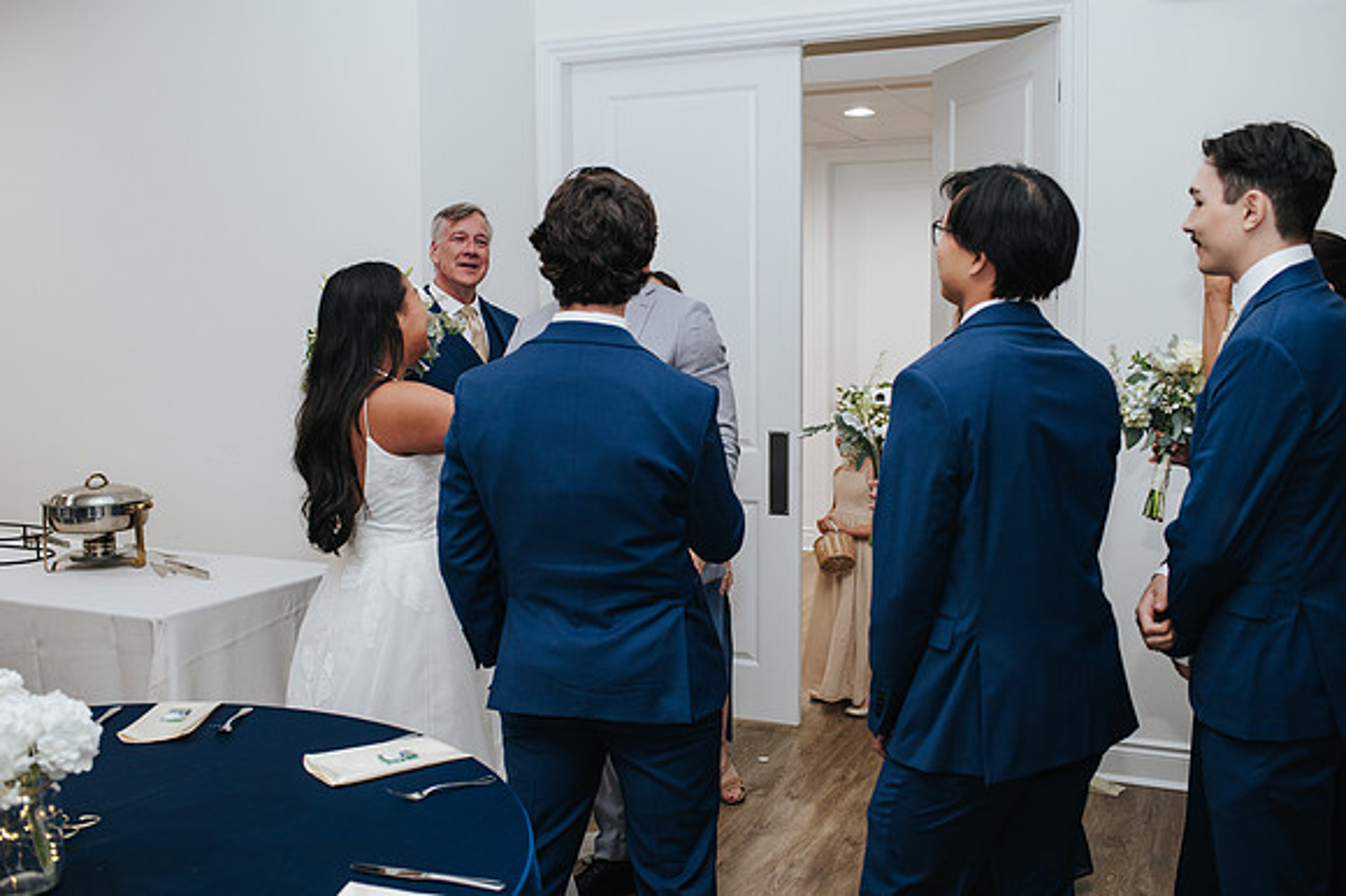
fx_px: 1308
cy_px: 448
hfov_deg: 54.5
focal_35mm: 35
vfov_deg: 37.8
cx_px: 673
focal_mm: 35
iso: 800
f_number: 3.5
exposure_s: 1/200
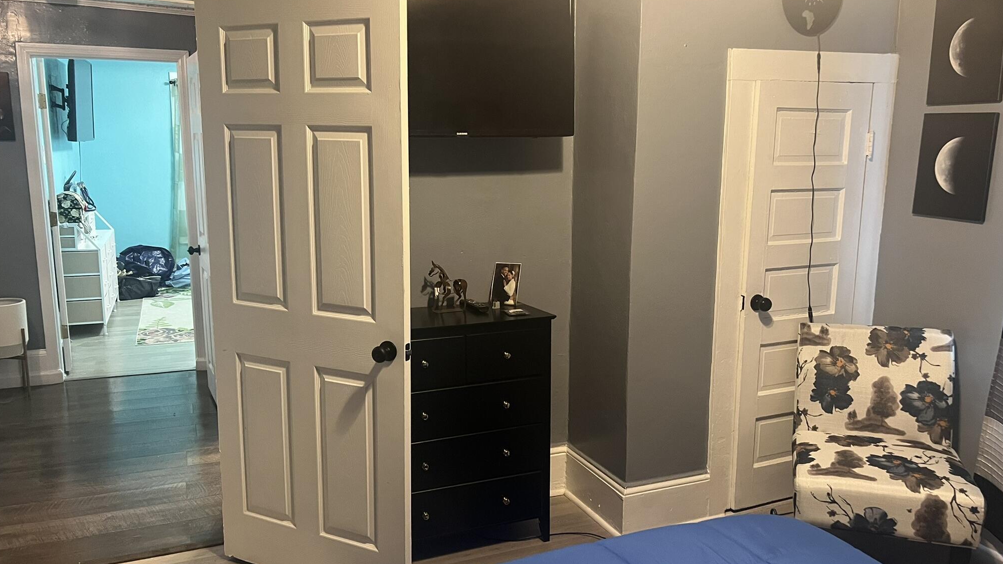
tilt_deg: -10.7
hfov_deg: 66.1
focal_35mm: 29
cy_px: 282
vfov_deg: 40.2
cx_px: 509
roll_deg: -0.5
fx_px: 771
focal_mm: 5.7
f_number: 1.5
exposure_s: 1/60
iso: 400
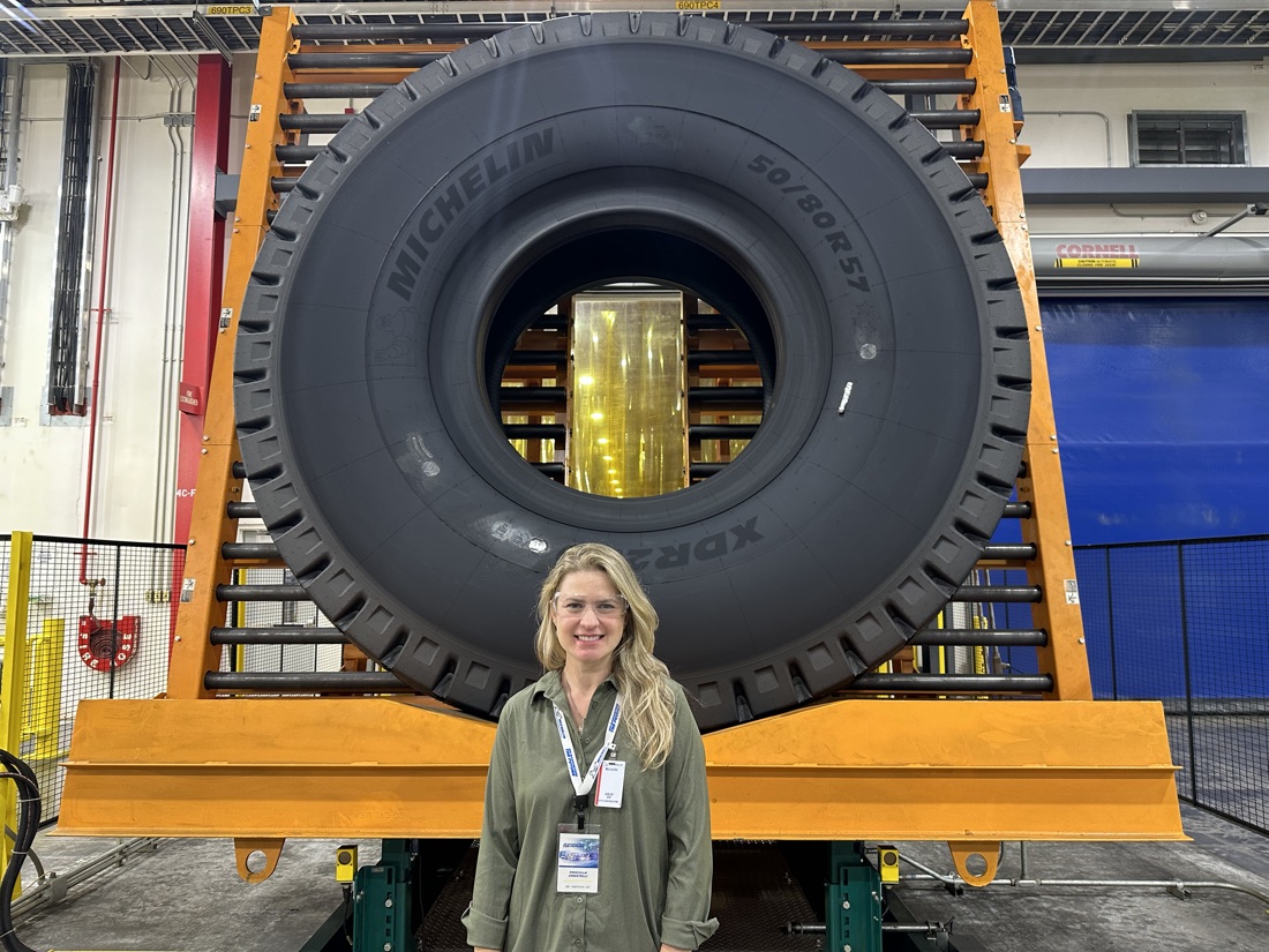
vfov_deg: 56.8
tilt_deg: +6.1
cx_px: 634
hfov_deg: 71.6
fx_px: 880
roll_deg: +0.2
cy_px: 476
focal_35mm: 24
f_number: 1.78
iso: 200
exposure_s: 1/60
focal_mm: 6.86
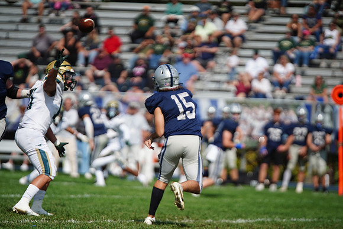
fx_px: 2859
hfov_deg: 6.9
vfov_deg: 4.6
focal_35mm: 300
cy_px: 114
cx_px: 172
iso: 400
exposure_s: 1/8000
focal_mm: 300
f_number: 2.8
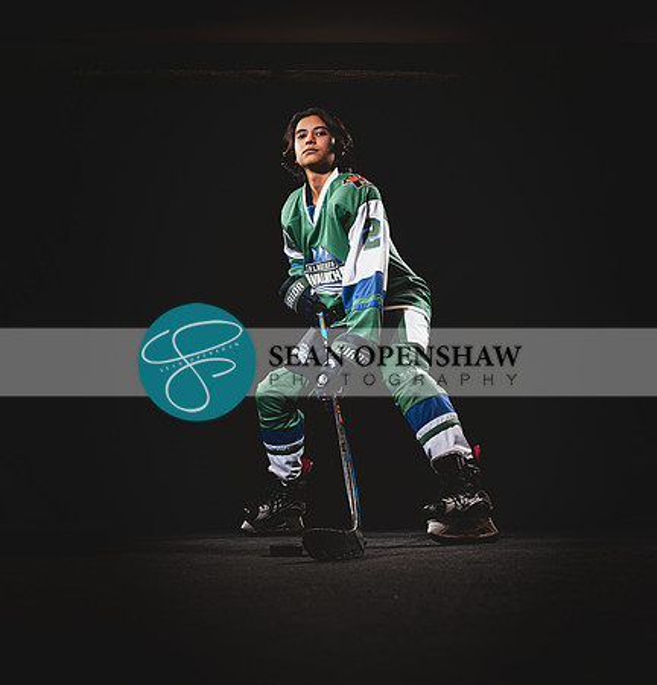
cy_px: 421
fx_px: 842
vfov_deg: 44.0
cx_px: 273
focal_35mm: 38
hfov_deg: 42.5
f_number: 2.8
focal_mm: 24
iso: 80
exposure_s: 1/160
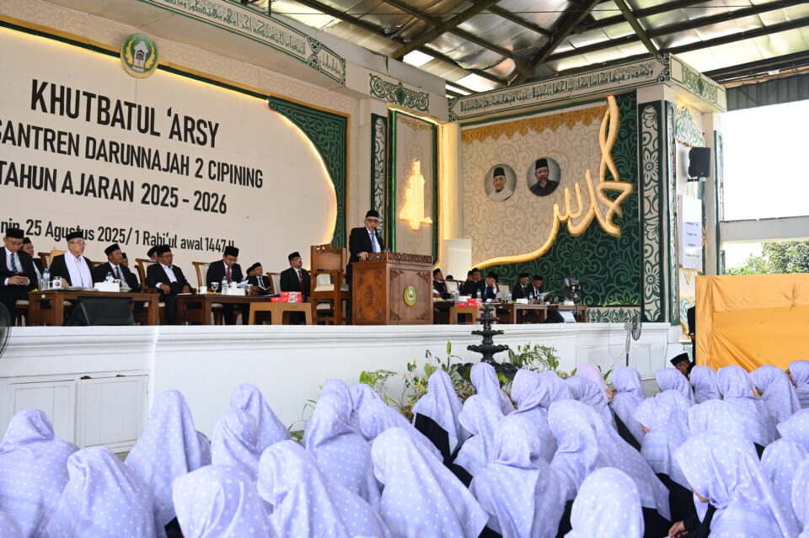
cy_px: 269
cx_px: 404
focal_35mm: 35
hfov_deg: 54.5
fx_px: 786
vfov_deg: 37.8
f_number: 5
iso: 400
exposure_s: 1/125
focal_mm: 35
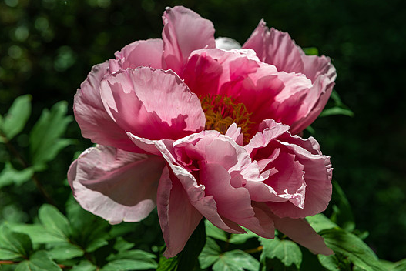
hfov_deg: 26.3
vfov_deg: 17.7
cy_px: 144
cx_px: 196
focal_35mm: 77
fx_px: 869
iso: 64
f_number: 8
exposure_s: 1/160
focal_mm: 70
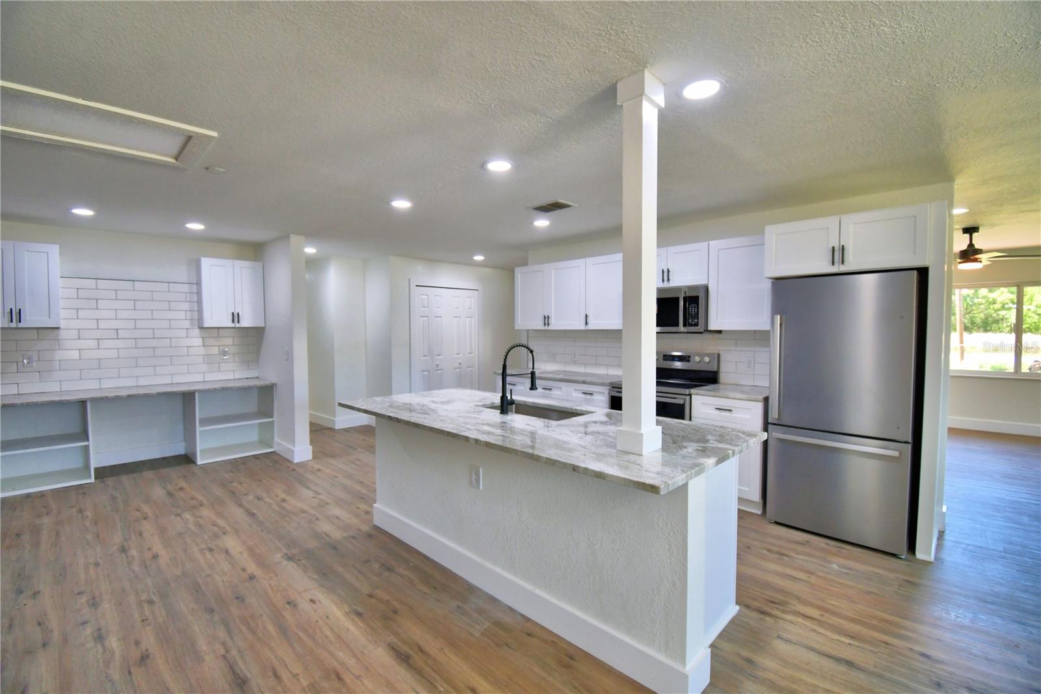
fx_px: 434
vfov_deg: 77.3
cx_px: 520
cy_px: 347
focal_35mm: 15
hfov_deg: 100.4
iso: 400
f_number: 4.5
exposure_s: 1/100
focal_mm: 10
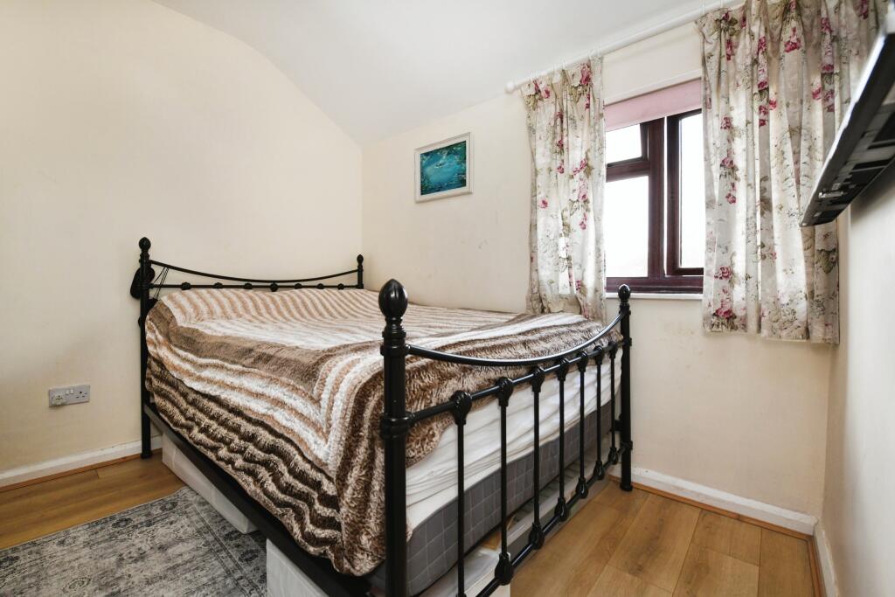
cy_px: 298
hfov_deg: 100.4
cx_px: 448
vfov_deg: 77.3
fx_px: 373
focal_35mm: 15
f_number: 8
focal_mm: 15
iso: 800
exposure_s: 1/60
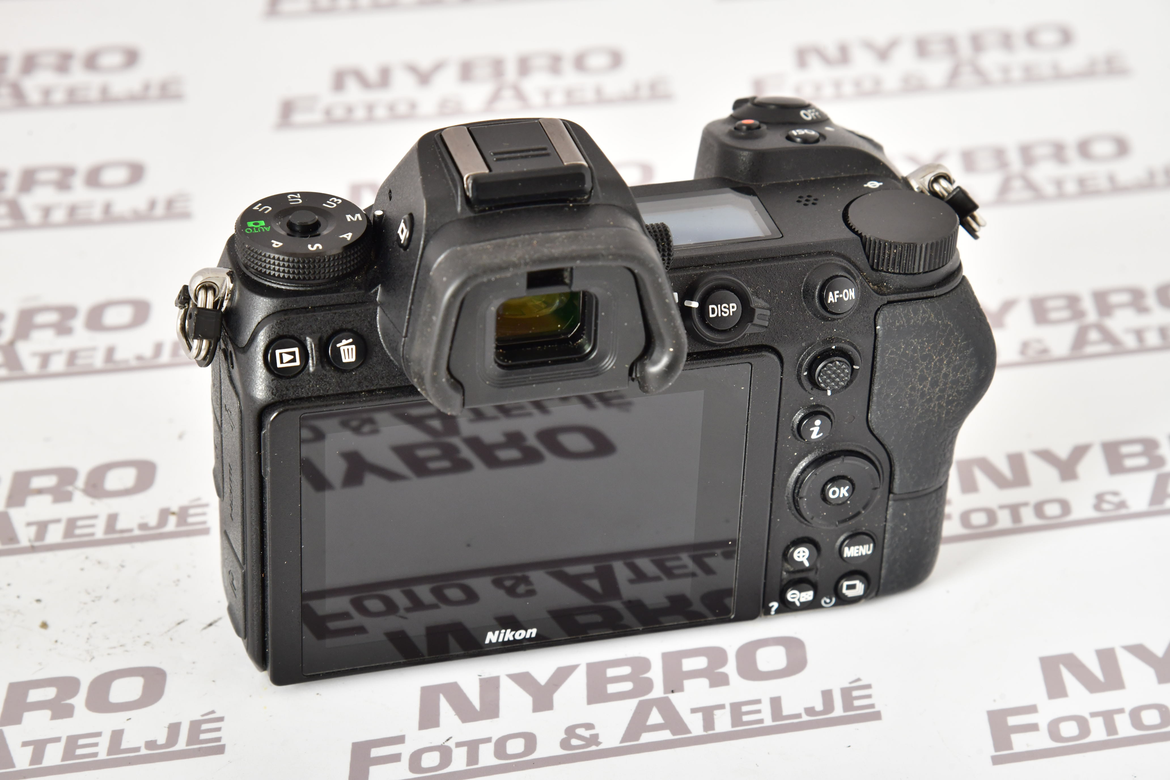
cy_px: 390
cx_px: 585
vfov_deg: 11.4
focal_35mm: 120
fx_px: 3900
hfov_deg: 17.1
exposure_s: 1/200
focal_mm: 120
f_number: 11
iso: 1000
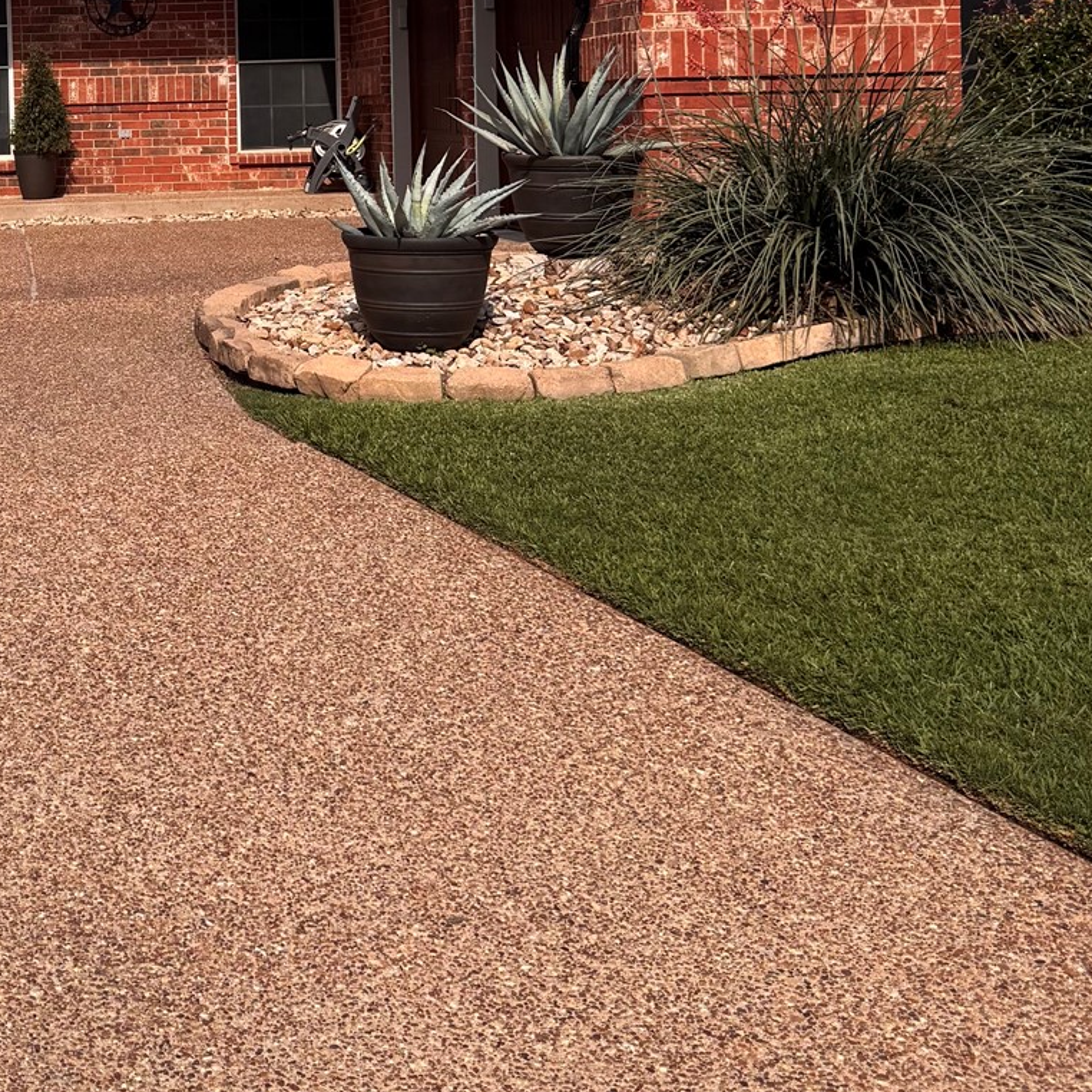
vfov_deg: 29.0
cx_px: 87
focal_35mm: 57
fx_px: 2034
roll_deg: +1.6
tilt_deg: +0.9
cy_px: 128
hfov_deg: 28.7
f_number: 1.78
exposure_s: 1/3247
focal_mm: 6.76
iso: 80
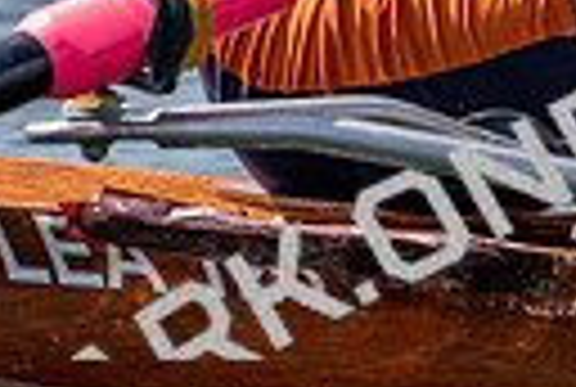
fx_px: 14498
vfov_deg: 1.5
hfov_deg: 2.3
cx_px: 486
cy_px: -412
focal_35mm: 904
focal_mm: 200
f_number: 5.6
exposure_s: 1/2000
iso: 250
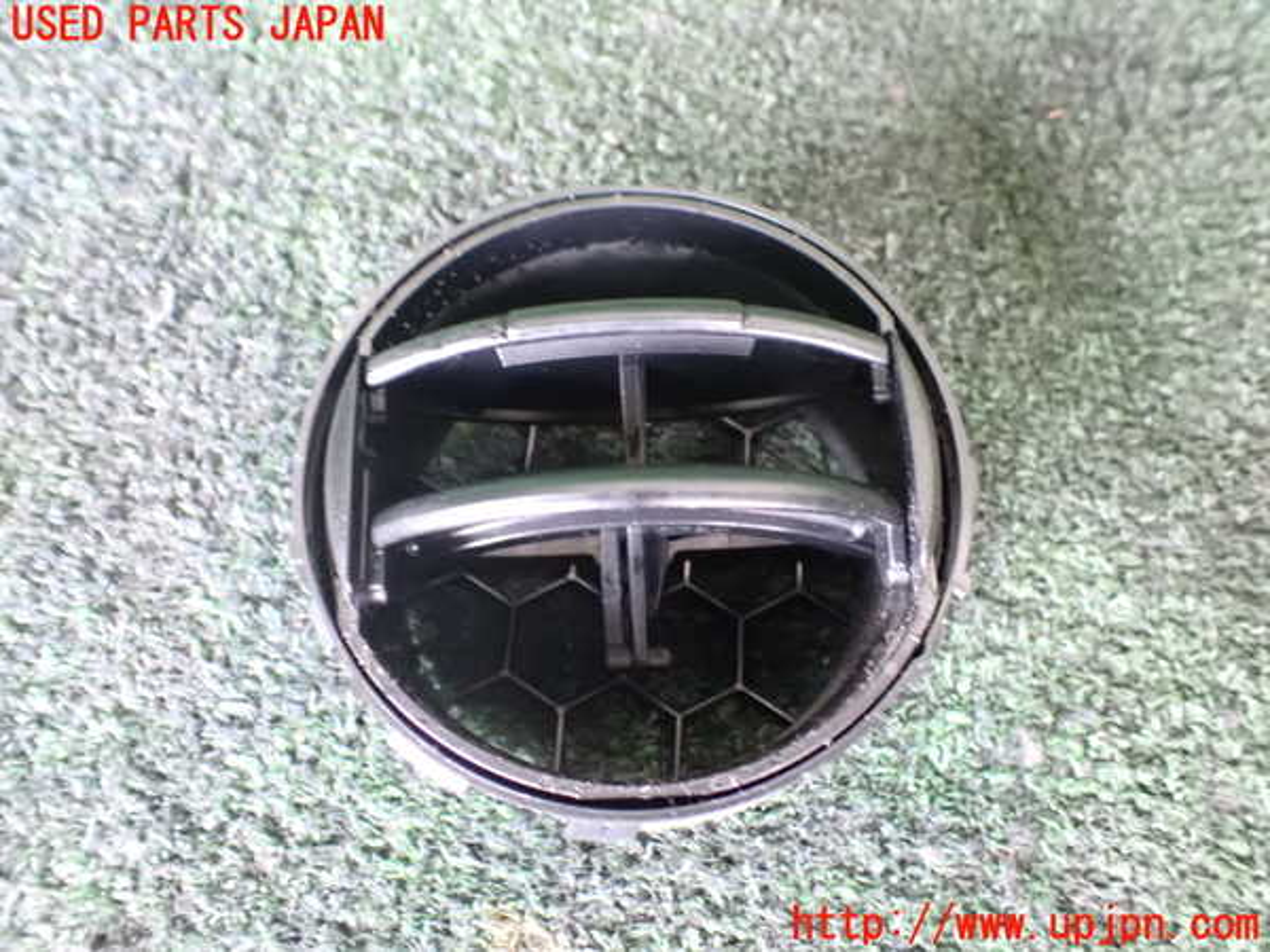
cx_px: 635
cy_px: 476
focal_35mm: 30
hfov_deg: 60.0
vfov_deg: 46.8
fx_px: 1101
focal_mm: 5.4
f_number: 2.3
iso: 1600
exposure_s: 1/25
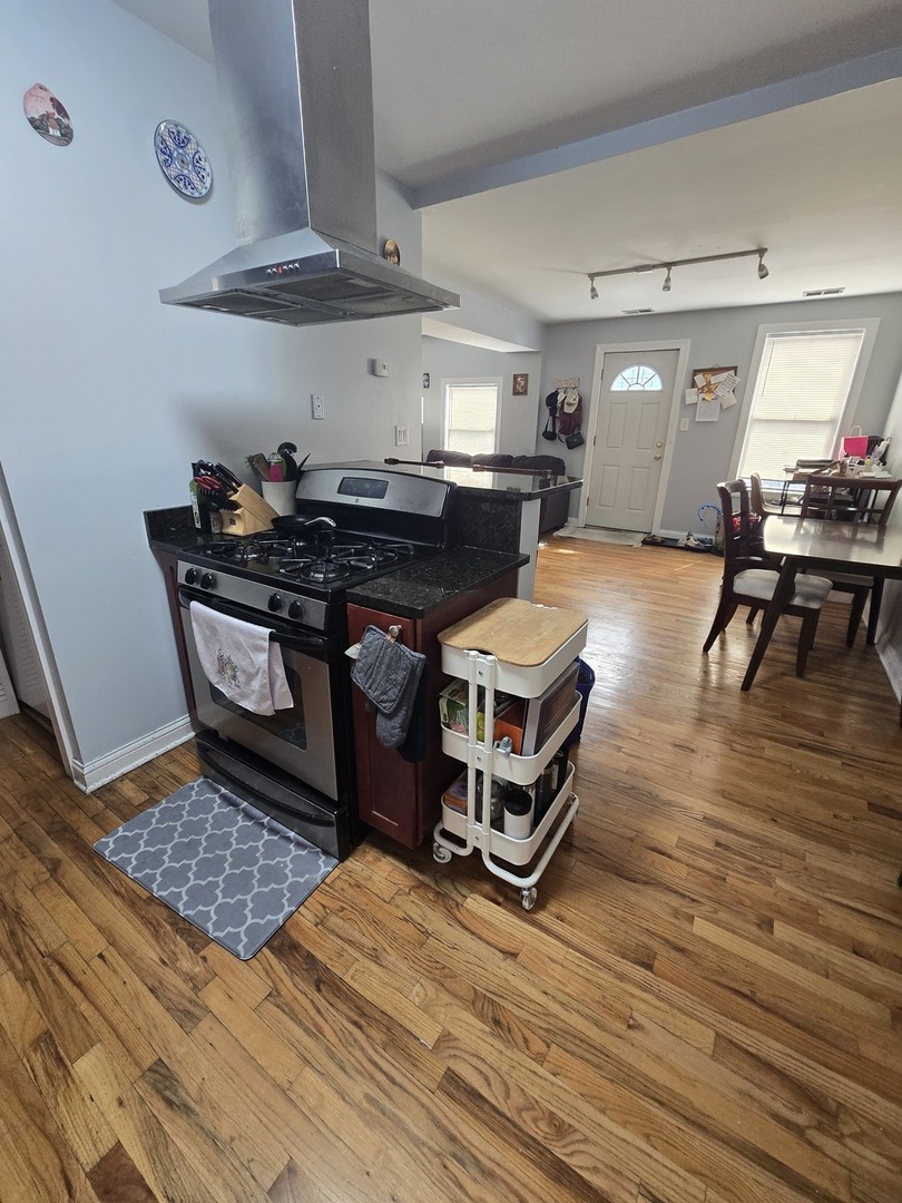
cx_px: 451
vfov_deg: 106.2
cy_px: 602
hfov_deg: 89.9
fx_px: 452
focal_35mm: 13
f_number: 2.2
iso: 250
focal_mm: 2.2
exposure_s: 1/60
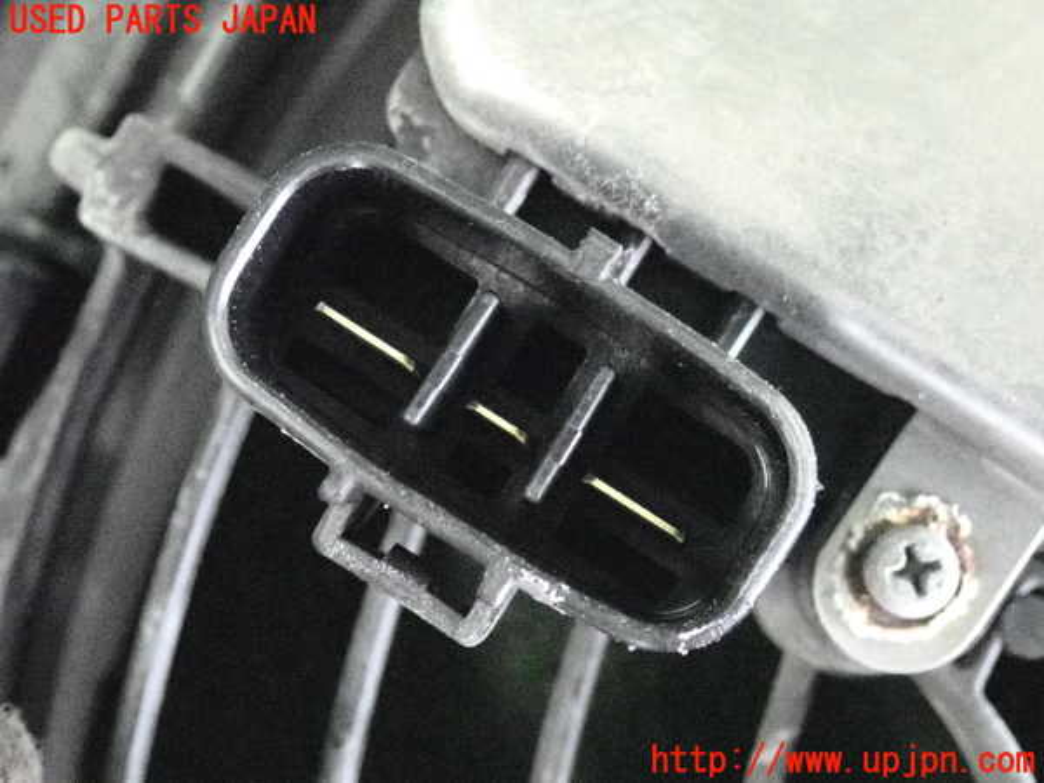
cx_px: 522
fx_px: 2021
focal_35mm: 67
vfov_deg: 21.9
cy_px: 392
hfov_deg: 29.0
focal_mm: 11.88
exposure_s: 1/125
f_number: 3.8
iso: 12800
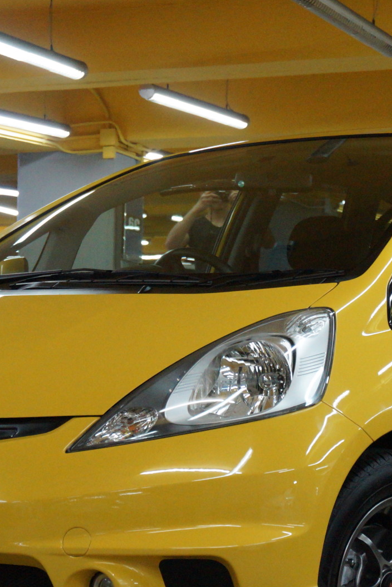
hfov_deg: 14.7
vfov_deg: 21.9
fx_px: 1519
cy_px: 355
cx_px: 254
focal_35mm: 93
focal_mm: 32
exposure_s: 1/125
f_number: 5
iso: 3200
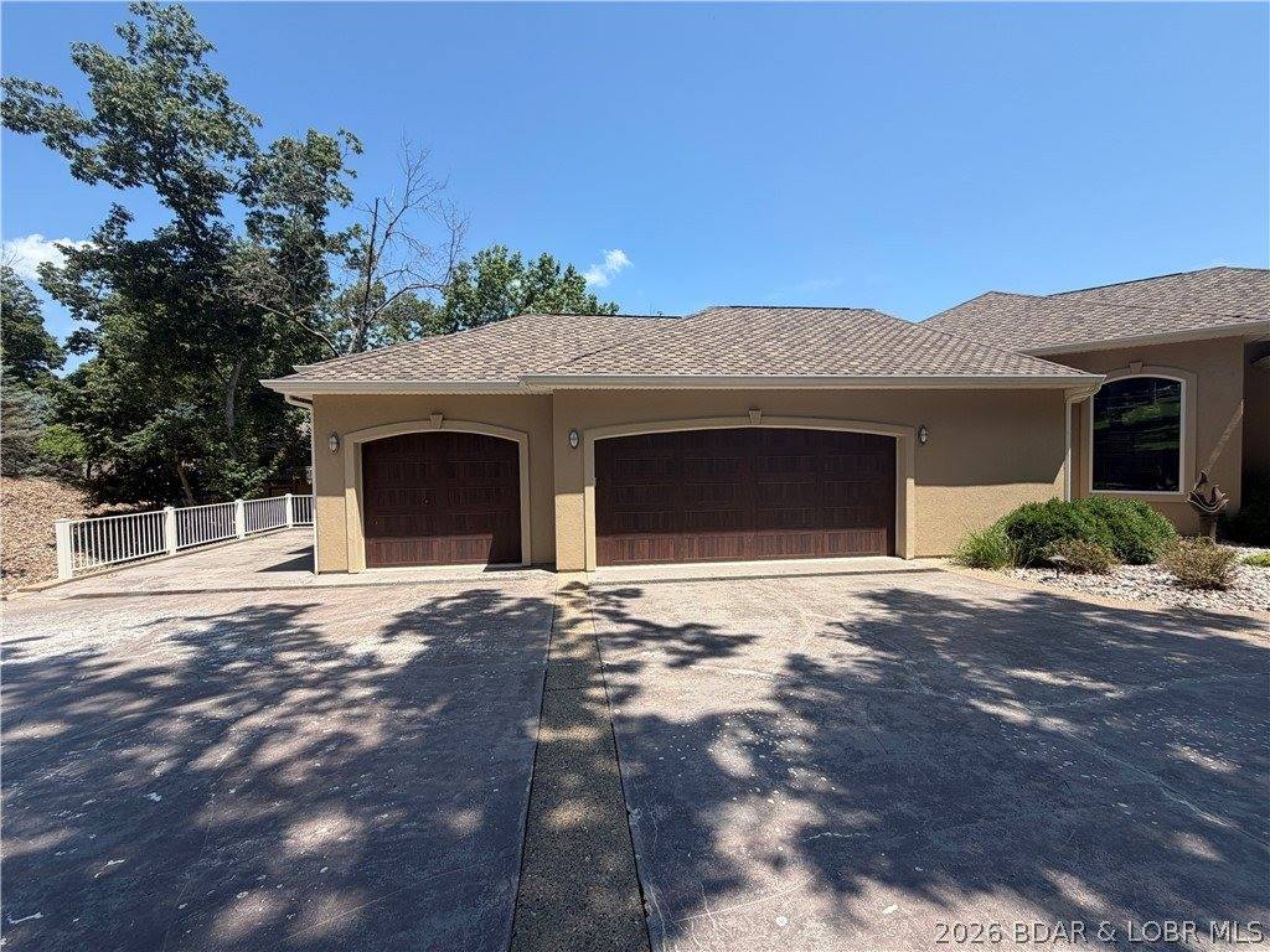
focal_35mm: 14
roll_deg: +1.5
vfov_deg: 85.7
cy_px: 476
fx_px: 514
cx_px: 635
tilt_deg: -2.4
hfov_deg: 102.1
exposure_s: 1/770
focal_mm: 2.22
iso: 32
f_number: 2.2
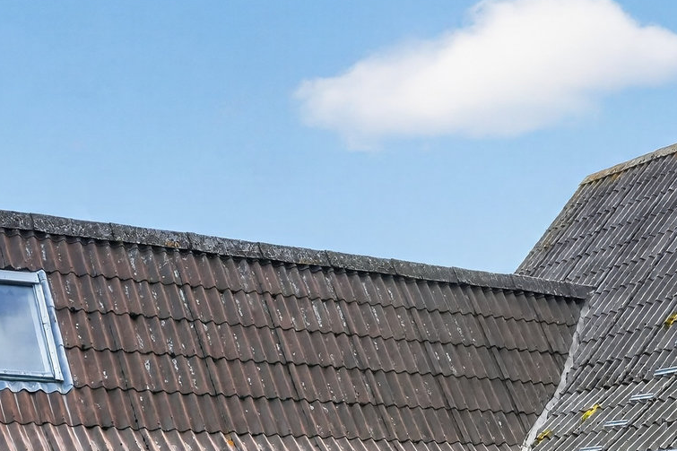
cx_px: 362
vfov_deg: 16.9
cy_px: 494
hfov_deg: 26.0
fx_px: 1466
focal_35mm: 78
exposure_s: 1/200
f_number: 8
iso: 400
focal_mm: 23
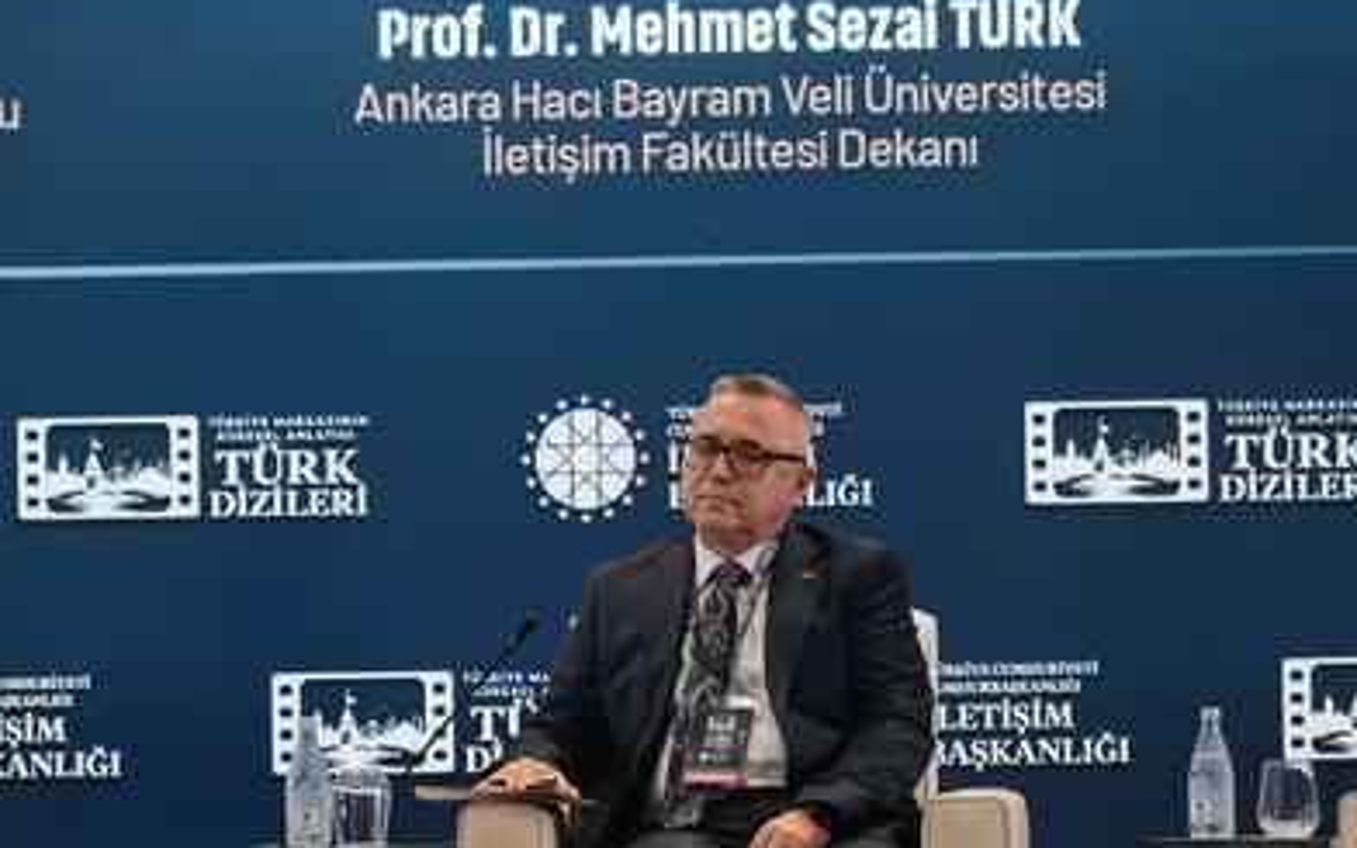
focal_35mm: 337
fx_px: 12463
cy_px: 509
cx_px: 727
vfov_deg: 3.9
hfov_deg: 6.2
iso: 3200
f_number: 5
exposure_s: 1/125
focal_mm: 184.6
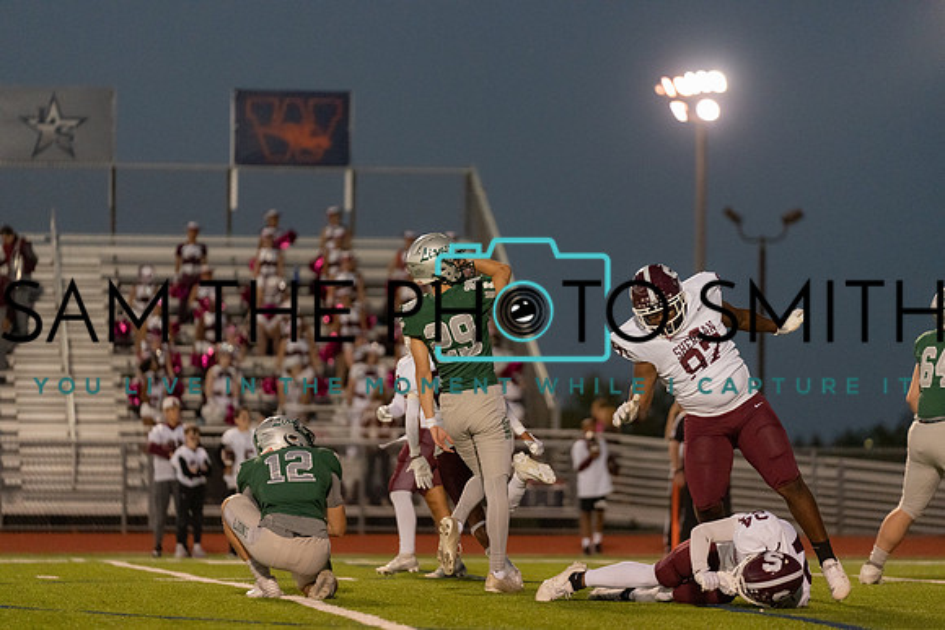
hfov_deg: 10.3
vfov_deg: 6.9
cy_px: 315
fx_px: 5251
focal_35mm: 200
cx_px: 472
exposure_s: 1/1250
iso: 5000
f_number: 2.8
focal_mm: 200
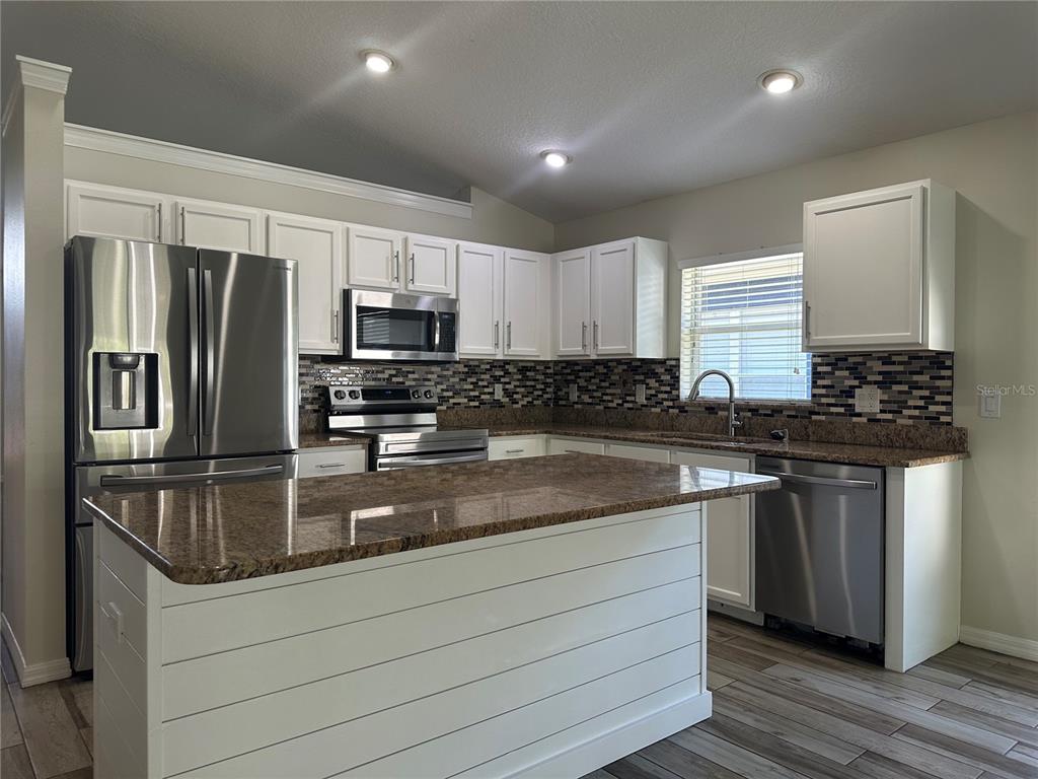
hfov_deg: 71.6
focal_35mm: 24
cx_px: 519
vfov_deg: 56.8
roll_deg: -0.7
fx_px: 720
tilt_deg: -0.4
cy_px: 390
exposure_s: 1/120
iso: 125
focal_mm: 6.86
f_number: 1.78
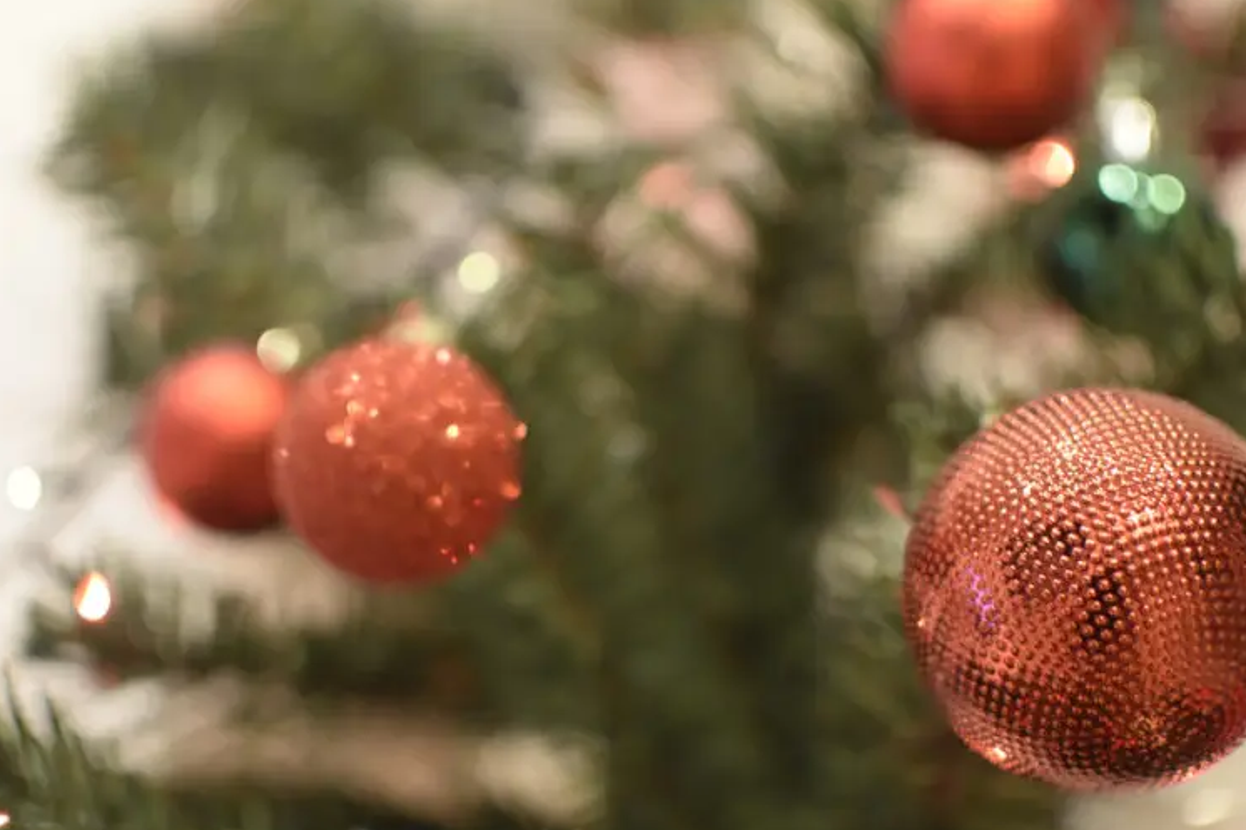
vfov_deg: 21.7
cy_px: 455
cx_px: 680
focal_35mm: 63
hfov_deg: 32.1
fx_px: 2166
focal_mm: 35
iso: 1800
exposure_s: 1/60
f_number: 1.8
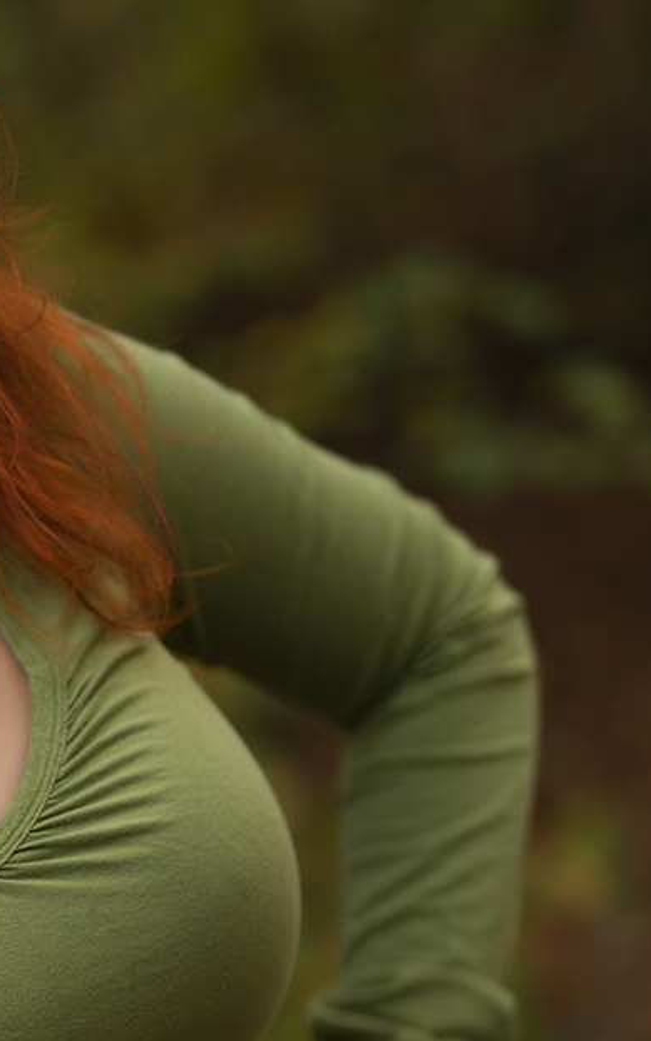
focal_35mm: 131
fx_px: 3717
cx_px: -93
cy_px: 1043
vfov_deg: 15.6
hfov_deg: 9.9
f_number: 1.4
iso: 400
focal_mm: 50
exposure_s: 1/400
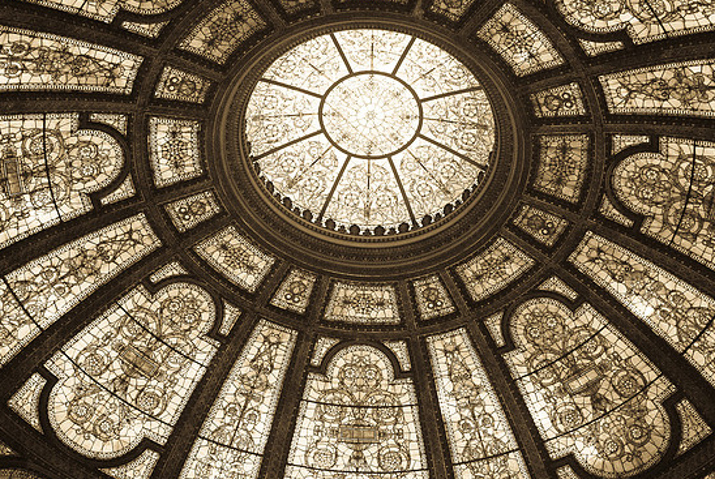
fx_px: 1104
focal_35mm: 56
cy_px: 236
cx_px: 363
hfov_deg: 35.9
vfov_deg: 24.5
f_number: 2.8
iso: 1600
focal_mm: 35
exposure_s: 1/200
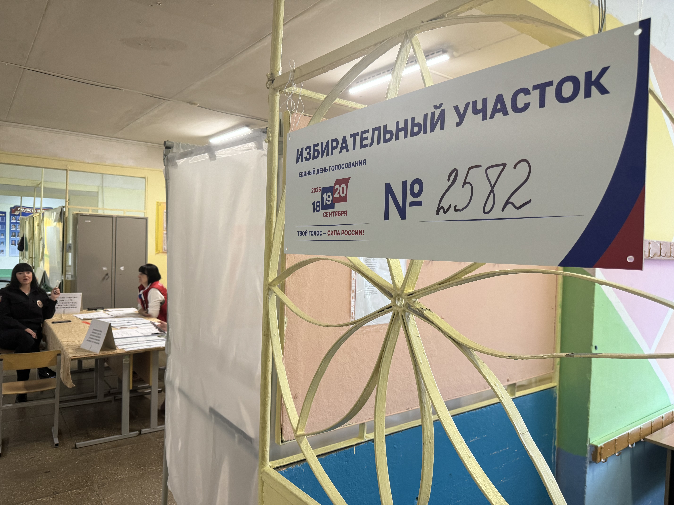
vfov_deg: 56.8
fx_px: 467
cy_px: 252
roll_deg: -2.5
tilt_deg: -0.9
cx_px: 337
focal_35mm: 24
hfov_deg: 71.6
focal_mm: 6.86
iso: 200
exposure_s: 1/50
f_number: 1.78
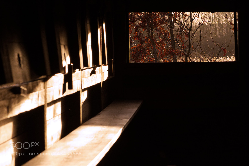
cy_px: 83
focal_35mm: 123
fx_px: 851
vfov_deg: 11.2
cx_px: 124
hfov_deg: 16.6
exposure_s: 1/640
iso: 1250
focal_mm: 82
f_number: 11
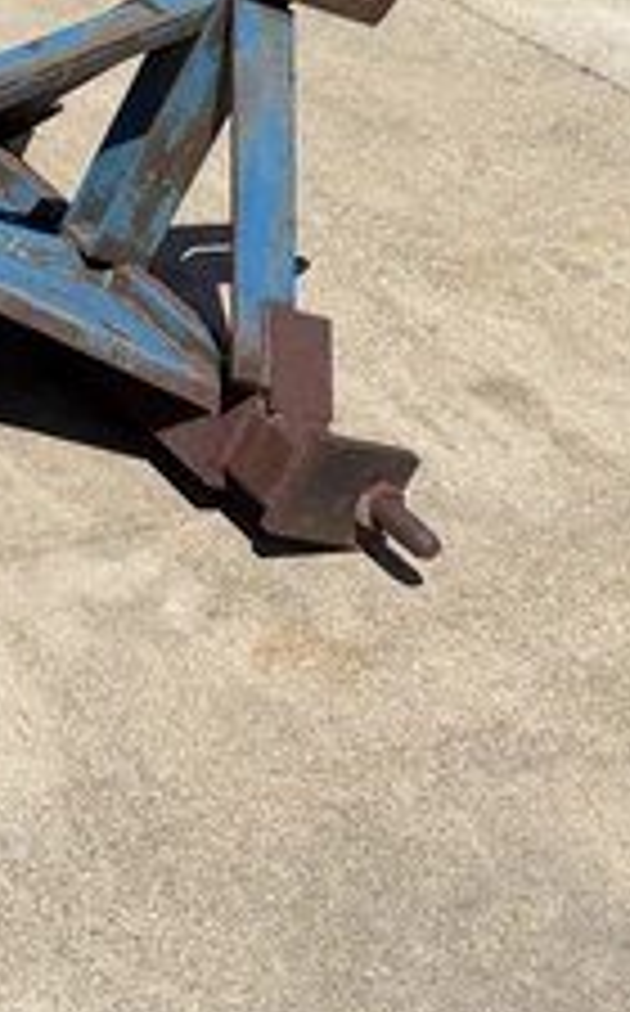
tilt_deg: -36.9
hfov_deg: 14.6
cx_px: -225
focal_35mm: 85
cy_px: 758
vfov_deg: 24.1
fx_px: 2343
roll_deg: -2.8
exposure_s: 1/7353
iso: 80
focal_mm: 6.76
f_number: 1.78
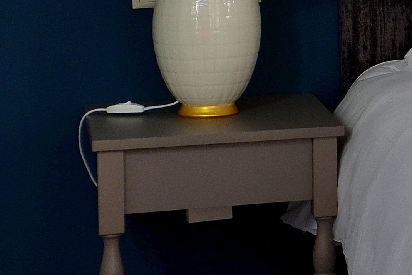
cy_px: -80
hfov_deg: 11.6
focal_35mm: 155
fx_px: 1773
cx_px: 881
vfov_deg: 8.7
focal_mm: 24
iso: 100
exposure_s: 1/20
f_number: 5.6
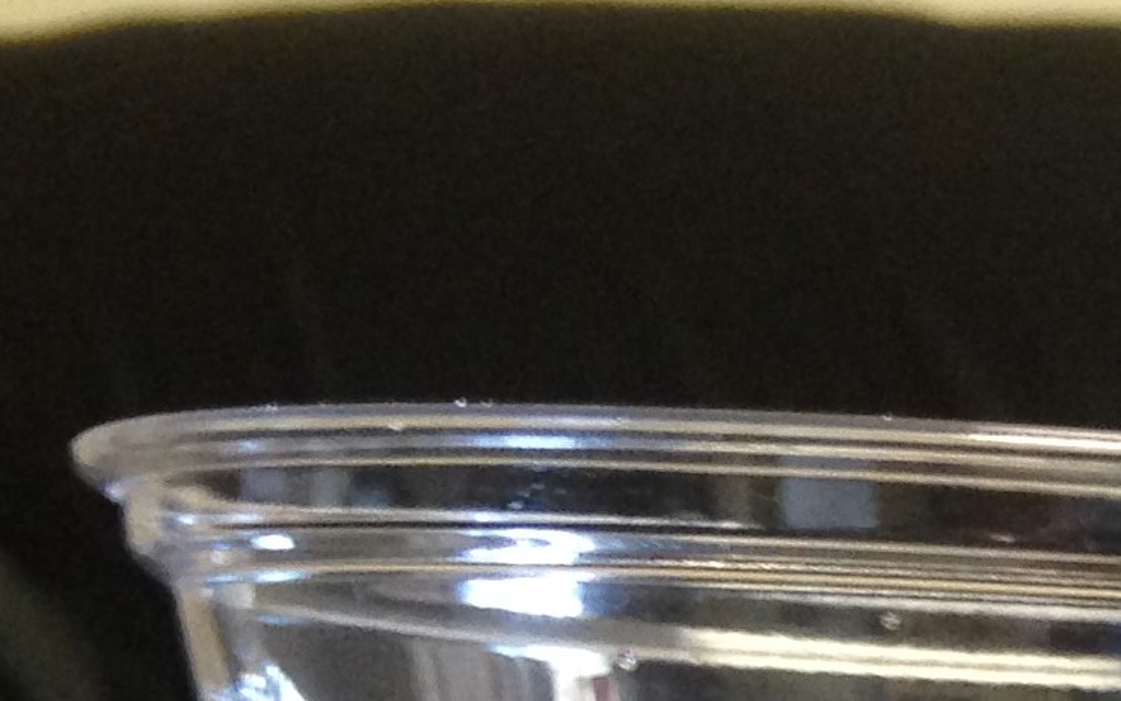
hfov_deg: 14.3
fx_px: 3912
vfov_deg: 9.9
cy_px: 1111
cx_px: 2045
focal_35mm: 128
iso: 200
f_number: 2.4
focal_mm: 4.12
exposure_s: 1/20
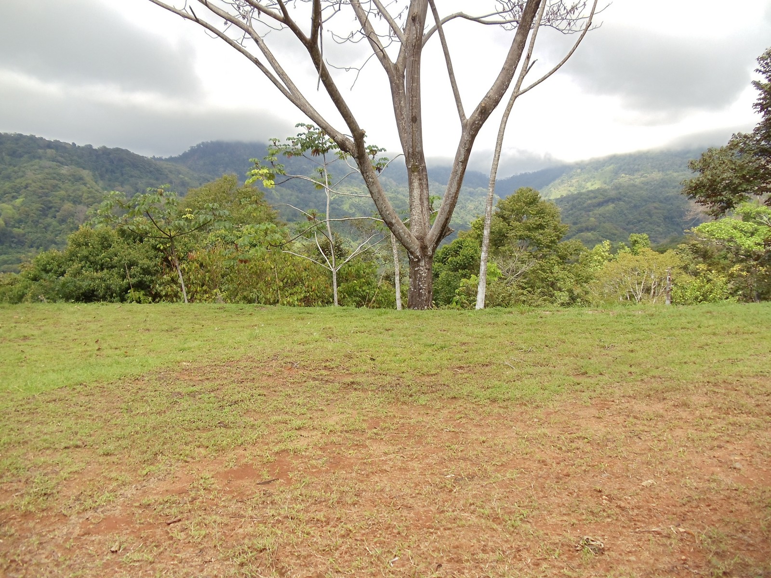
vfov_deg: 32.9
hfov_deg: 42.9
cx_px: 386
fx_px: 980
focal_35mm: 44
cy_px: 289
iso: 80
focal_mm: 6
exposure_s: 1/400
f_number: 3.5
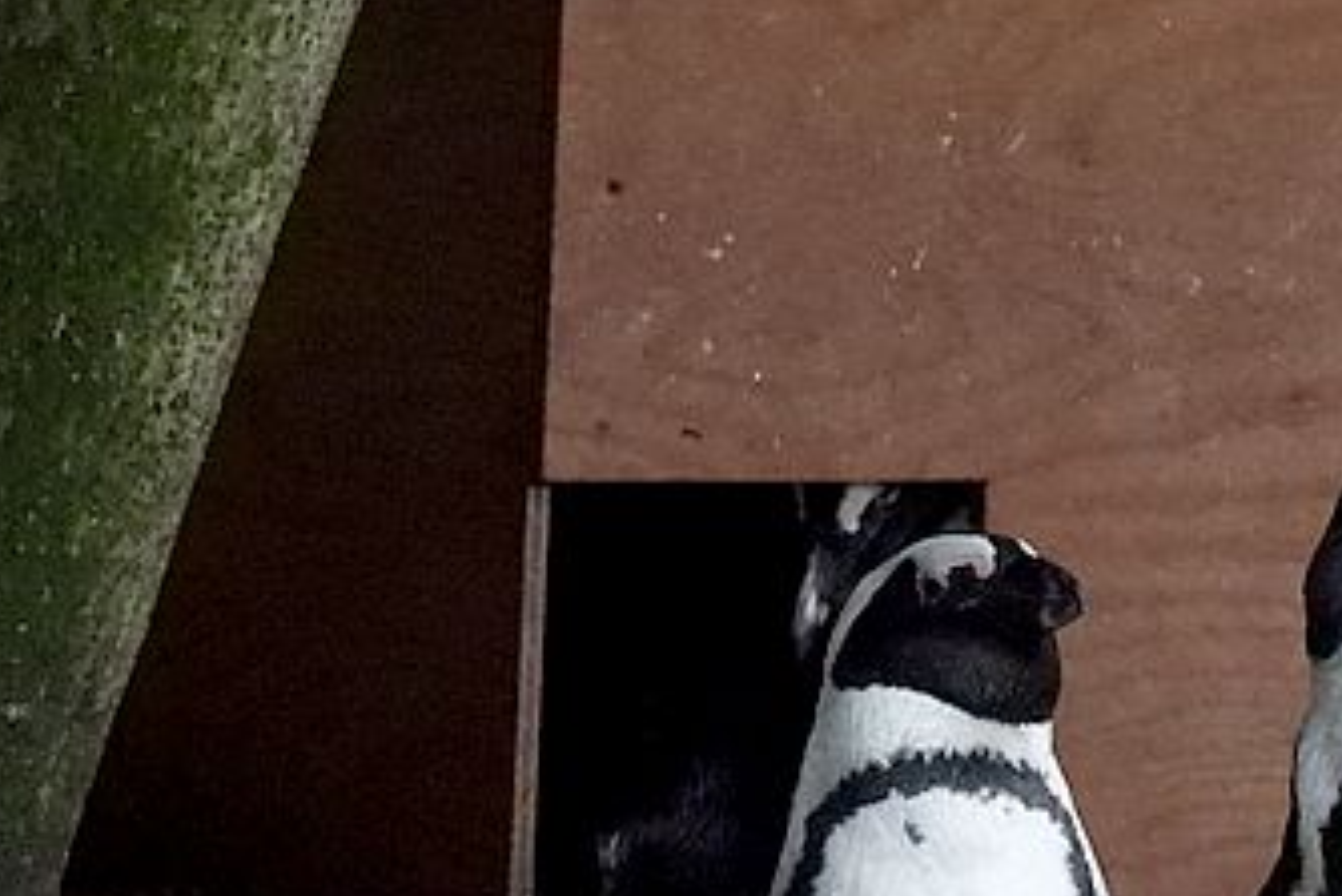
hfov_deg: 3.4
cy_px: 1029
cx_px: 1479
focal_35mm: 598
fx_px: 22301
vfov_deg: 2.3
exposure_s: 1/320
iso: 1600
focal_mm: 42.8
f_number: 4.5
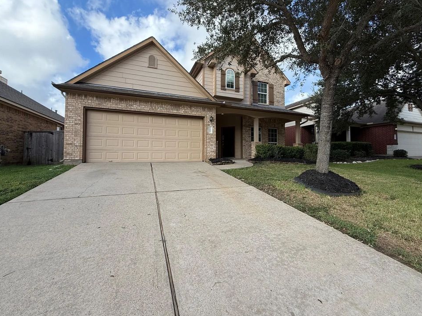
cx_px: 214
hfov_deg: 98.2
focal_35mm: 15
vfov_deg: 81.7
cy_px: 149
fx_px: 183
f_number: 2.2
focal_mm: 2.22
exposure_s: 1/564
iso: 40
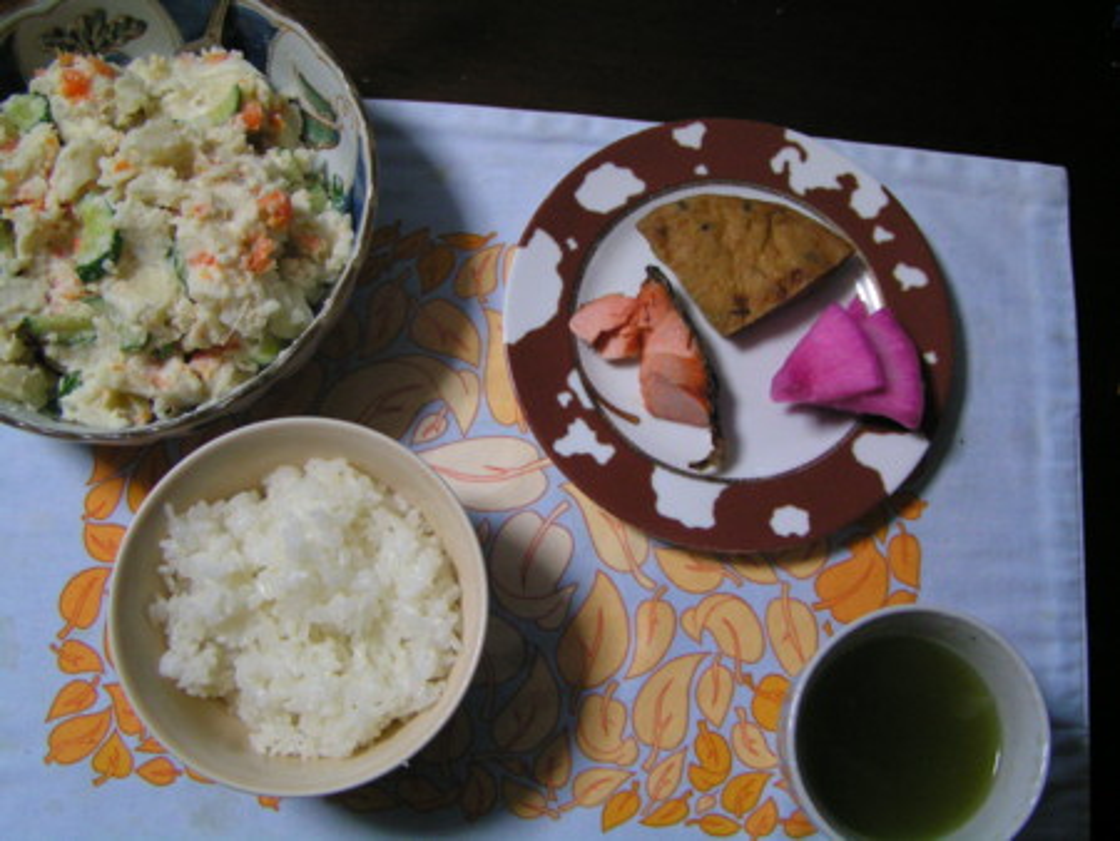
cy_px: 420
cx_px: 560
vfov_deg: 37.8
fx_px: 1230
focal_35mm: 38
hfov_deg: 49.0
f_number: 2.8
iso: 160
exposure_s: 1/50
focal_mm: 5.8
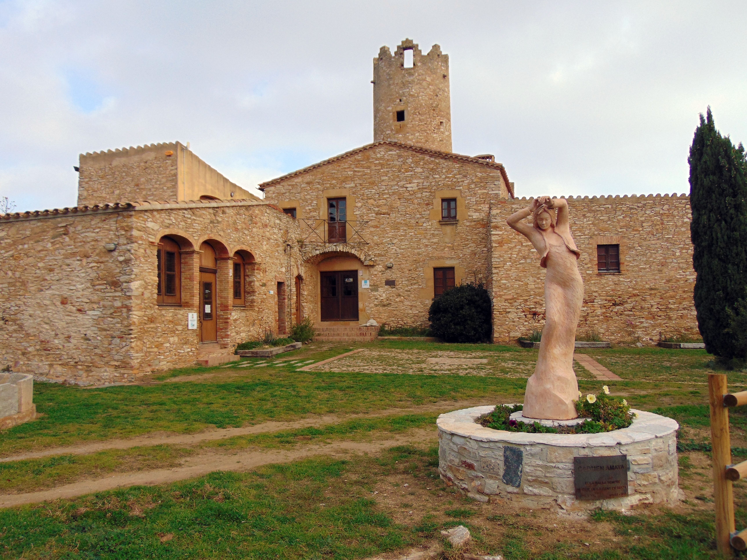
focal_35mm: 30
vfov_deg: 46.8
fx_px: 647
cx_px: 374
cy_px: 280
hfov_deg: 60.0
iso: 80
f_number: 3.1
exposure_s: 1/640
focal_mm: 5.4
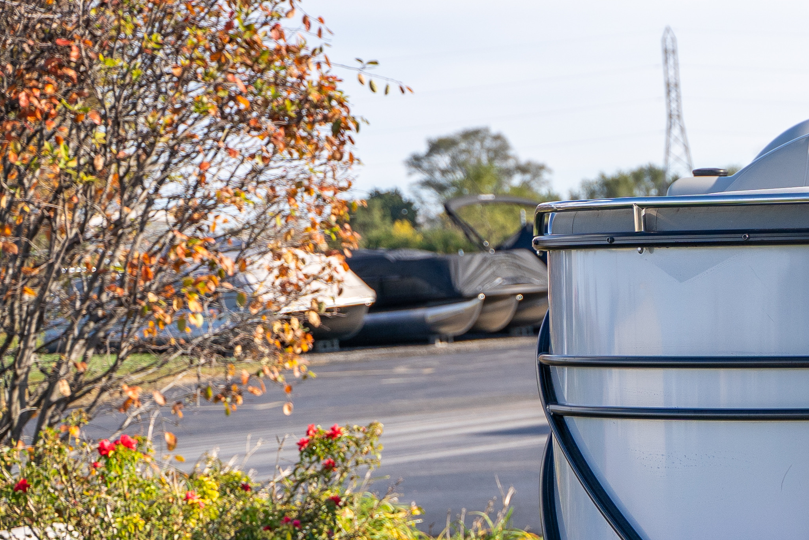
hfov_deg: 16.0
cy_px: 355
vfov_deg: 11.4
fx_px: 2697
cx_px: 1120
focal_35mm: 120
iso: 100
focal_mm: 41
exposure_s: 1/1600
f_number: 2.8
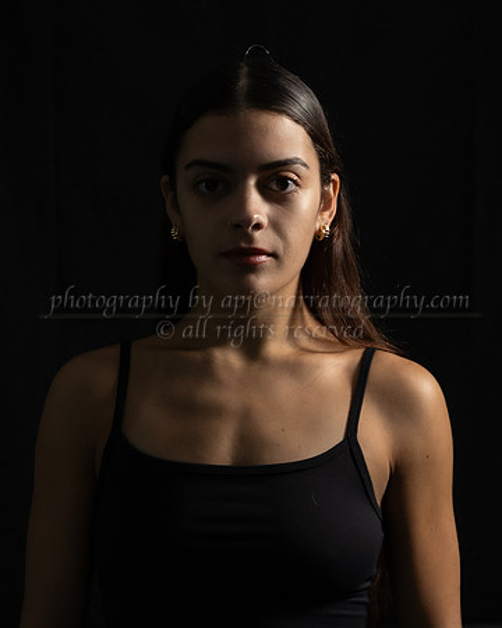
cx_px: 402
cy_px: 245
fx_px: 2394
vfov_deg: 14.9
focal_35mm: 129
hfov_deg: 11.9
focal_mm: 75
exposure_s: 1/200
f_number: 6.3
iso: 400
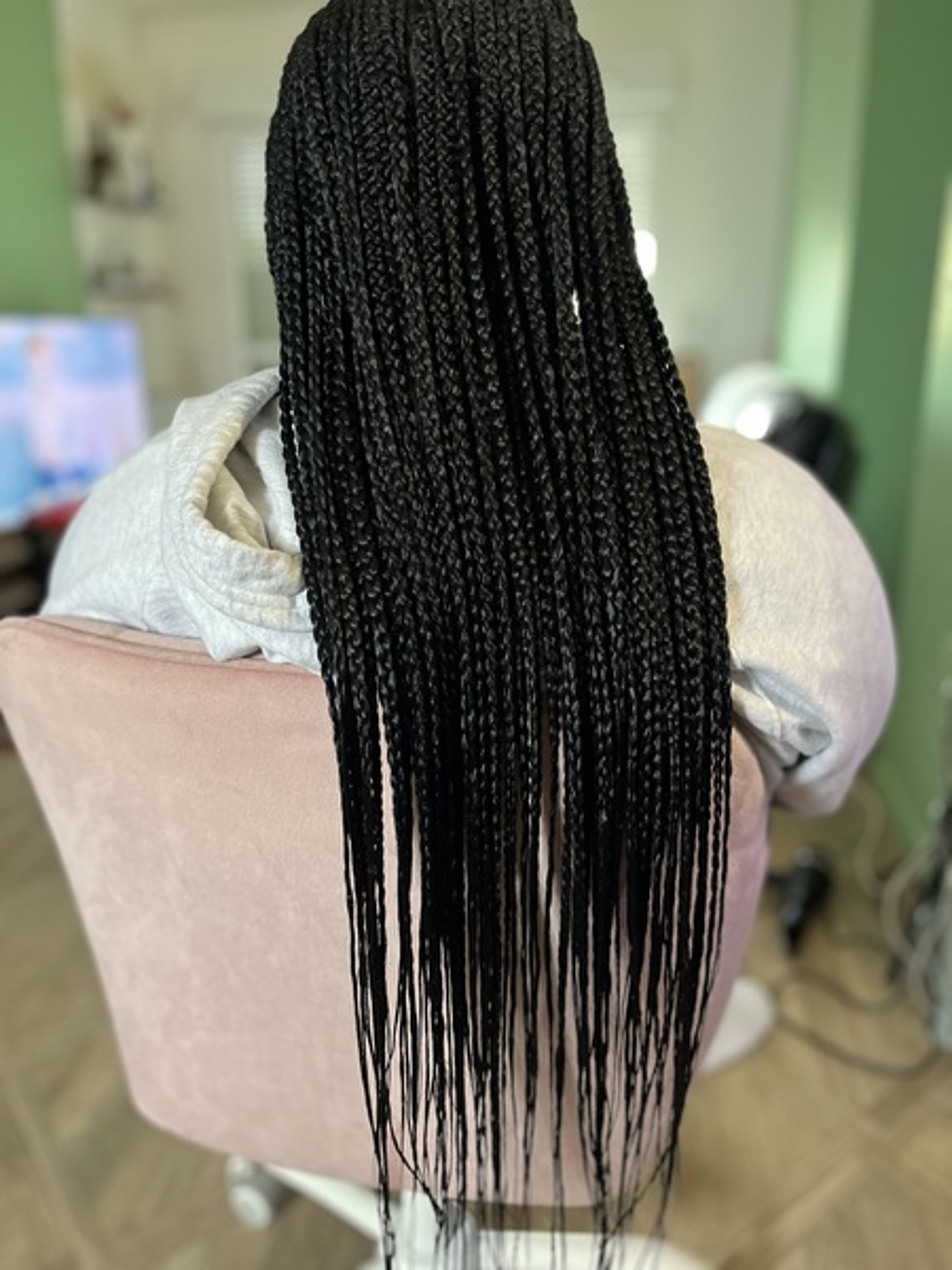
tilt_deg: -15.4
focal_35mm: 26
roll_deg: +1.2
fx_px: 953
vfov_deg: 67.3
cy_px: 635
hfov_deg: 53.1
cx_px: 476
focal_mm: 5.1
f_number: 1.6
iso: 320
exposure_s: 1/59
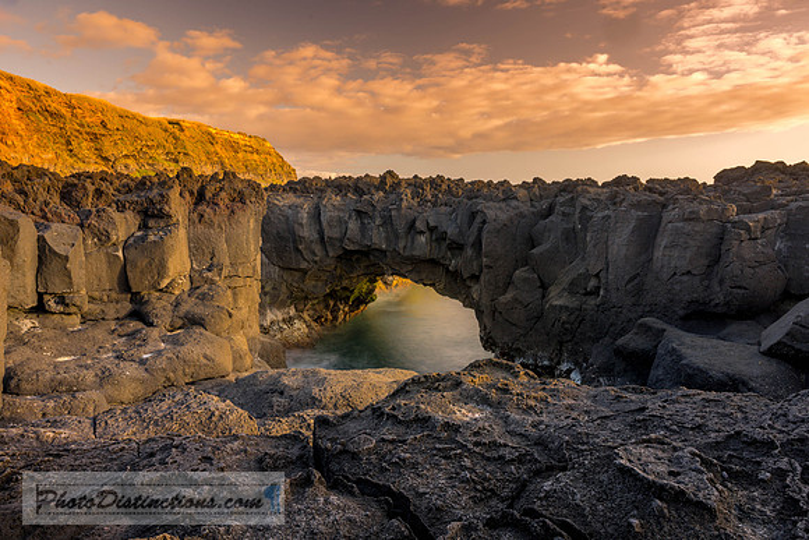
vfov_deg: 53.2
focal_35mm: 24
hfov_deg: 73.7
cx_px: 404
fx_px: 539
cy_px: 270
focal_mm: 24
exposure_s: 10
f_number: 11
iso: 64
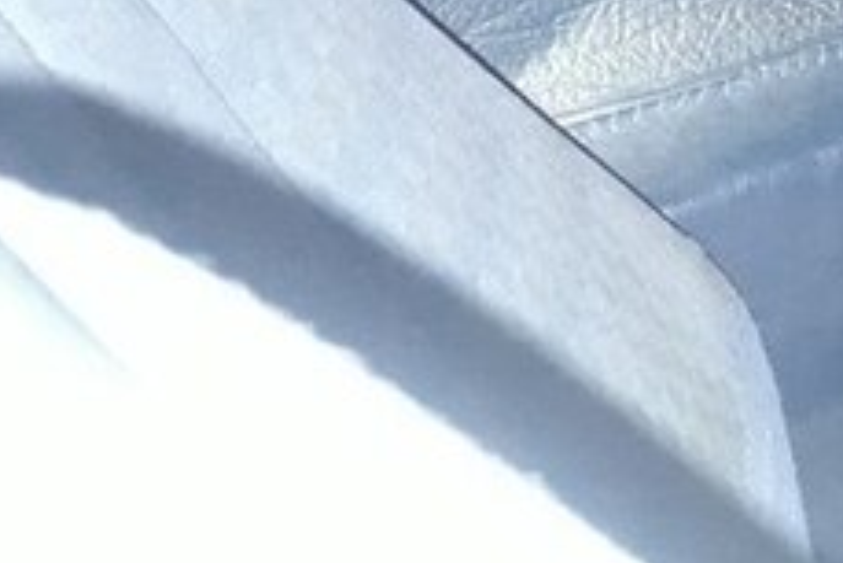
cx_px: 1174
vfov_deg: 15.3
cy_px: -337
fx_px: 1898
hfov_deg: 21.8
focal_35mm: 81
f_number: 1.9
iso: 640
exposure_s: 1/17
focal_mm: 3.6
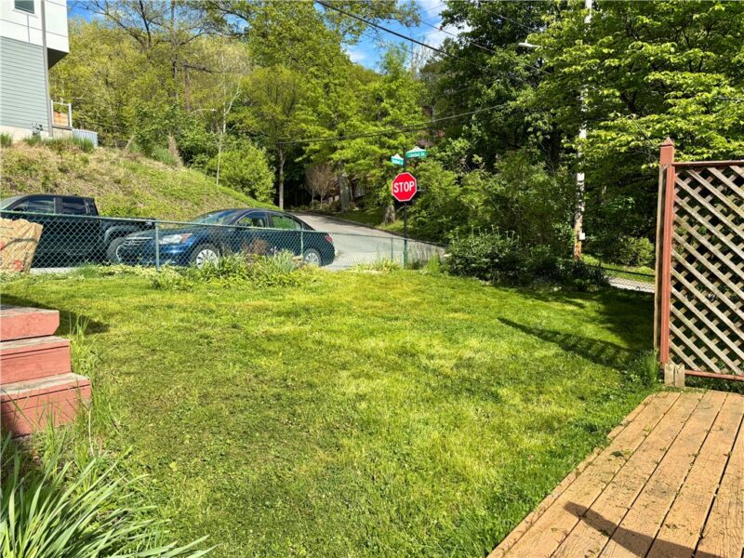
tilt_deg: -4.0
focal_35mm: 26
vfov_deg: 53.1
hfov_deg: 67.3
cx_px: 372
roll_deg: +1.0
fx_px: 559
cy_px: 279
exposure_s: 1/1845
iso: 50
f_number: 1.6
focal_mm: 5.96
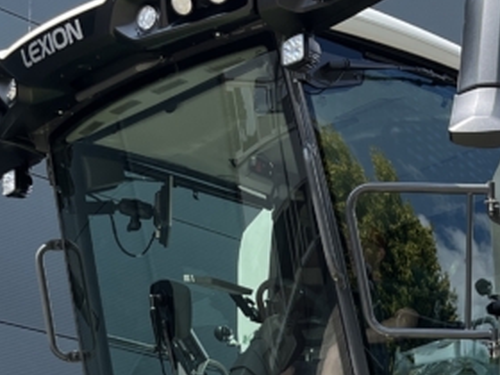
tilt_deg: +8.3
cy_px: 555
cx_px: 525
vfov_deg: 14.5
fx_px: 1372
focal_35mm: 95
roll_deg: +0.9
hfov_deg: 19.9
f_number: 1.6
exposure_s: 1/1776
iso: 50
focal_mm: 5.1
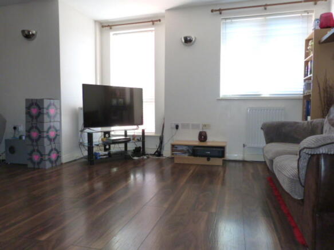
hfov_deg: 69.4
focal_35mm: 25
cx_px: 167
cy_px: 125
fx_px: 241
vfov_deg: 54.9
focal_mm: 4.5
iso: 250
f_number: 2.8
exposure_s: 1/60
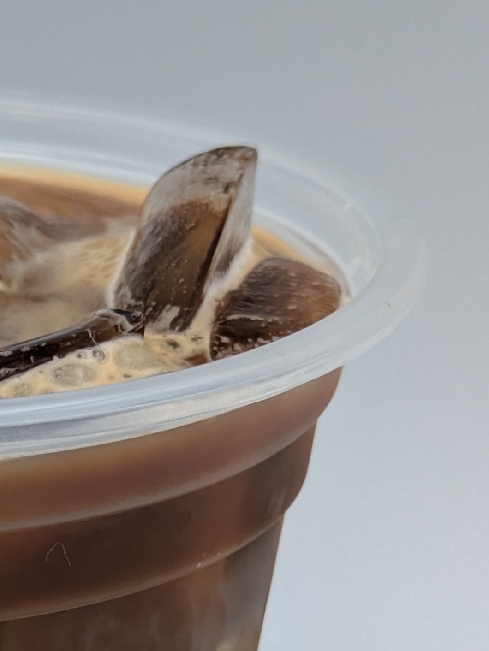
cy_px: 709
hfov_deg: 8.8
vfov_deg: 11.7
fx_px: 3144
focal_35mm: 167
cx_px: -140
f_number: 1.89
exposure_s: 1/191
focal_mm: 5.43
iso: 44
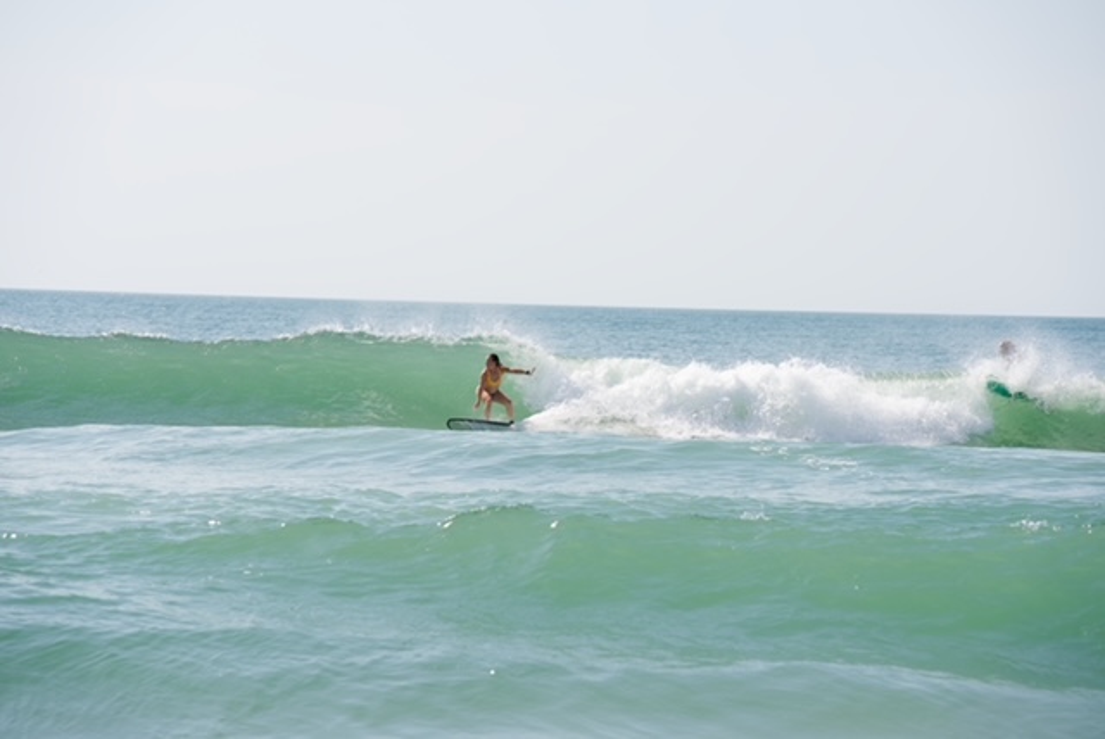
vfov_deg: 9.2
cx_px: 552
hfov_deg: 13.7
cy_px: 370
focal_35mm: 150
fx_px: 4608
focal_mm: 150
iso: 80
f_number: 6.3
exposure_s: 1/400
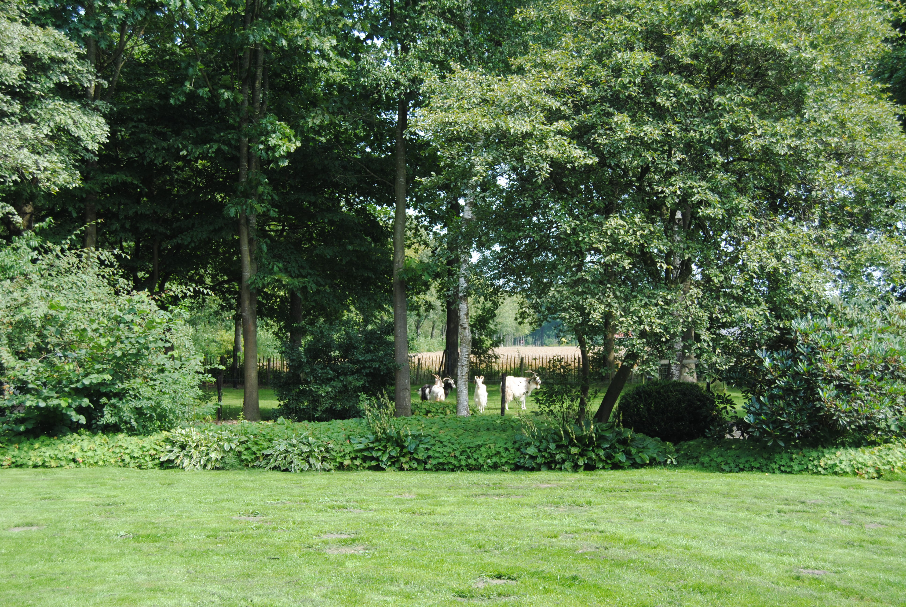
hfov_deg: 41.1
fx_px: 1209
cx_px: 453
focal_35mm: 48
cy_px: 304
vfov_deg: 28.2
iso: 100
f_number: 5.6
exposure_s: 1/125
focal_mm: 32
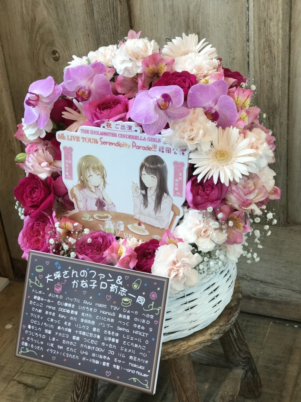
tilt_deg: -27.8
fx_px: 661
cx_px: 150
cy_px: 201
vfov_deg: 33.8
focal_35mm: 57
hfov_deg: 25.7
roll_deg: +6.4
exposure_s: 1/50
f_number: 2.8
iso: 125
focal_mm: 6.6
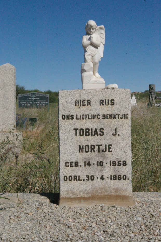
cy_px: 121
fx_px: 453
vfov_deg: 29.9
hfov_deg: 20.1
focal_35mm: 68
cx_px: 80
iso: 3200
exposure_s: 1/1500
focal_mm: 45
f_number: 27
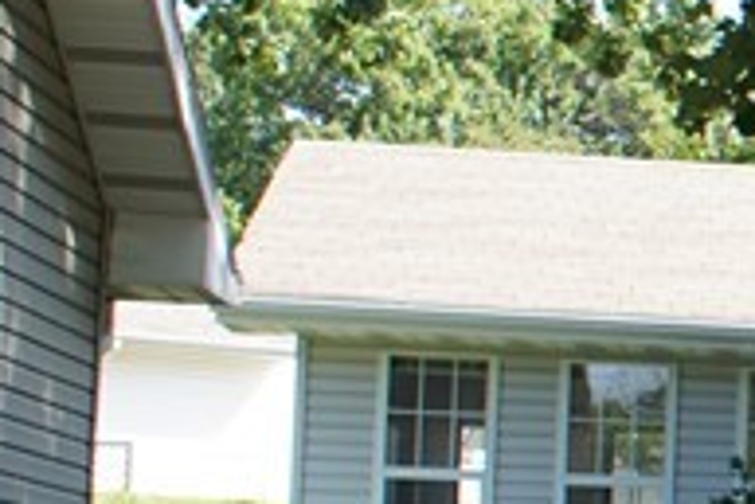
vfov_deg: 8.1
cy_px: 449
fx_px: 3547
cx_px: 2011
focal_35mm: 169
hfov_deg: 10.1
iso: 100
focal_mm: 20
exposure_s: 1/100
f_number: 5
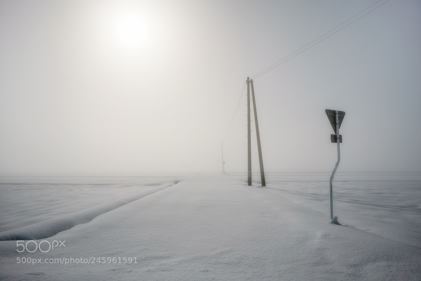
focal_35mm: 21
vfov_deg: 59.5
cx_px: 210
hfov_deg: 81.2
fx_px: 246
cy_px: 140
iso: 100
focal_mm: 21
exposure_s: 1/3200
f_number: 8
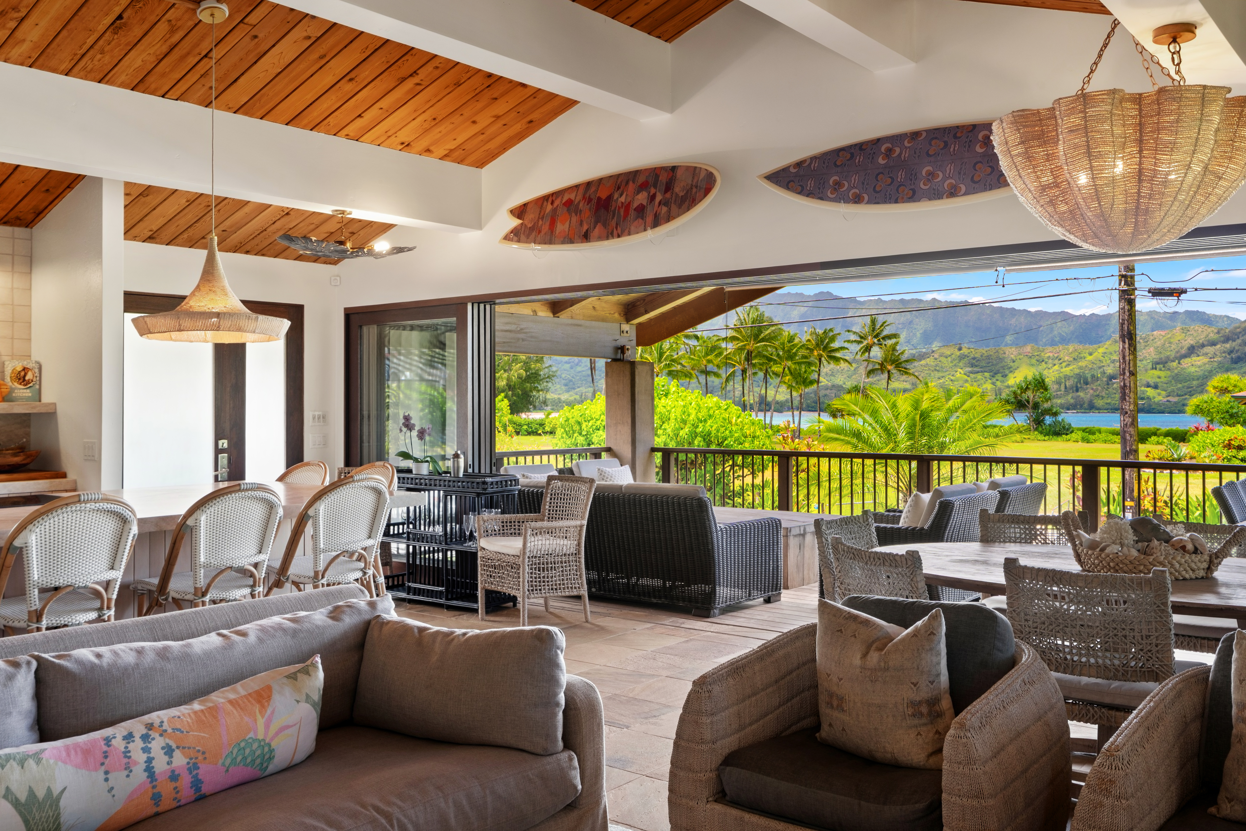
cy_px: 416
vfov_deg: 41.1
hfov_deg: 58.7
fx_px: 1107
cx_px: 623
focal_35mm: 32
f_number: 11
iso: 640
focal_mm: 32
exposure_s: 1/6
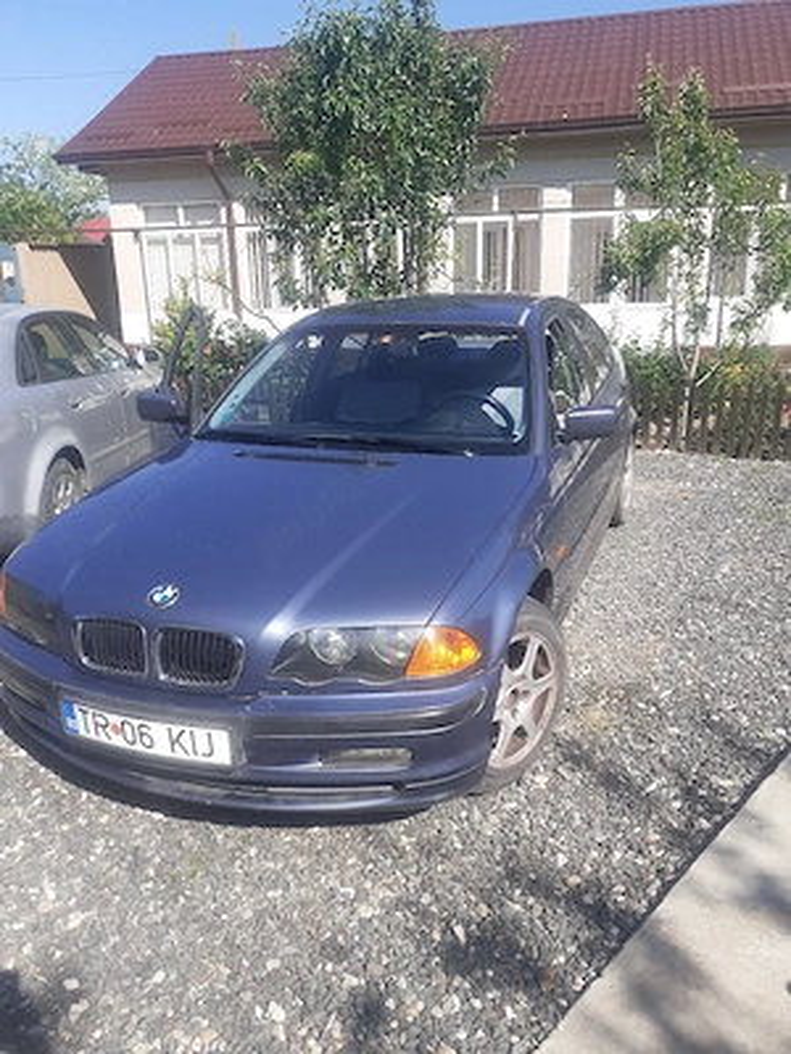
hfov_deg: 51.4
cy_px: 527
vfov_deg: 65.3
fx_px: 823
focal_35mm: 27
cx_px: 396
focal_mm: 3.6
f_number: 1.9
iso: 40
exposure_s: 1/1429
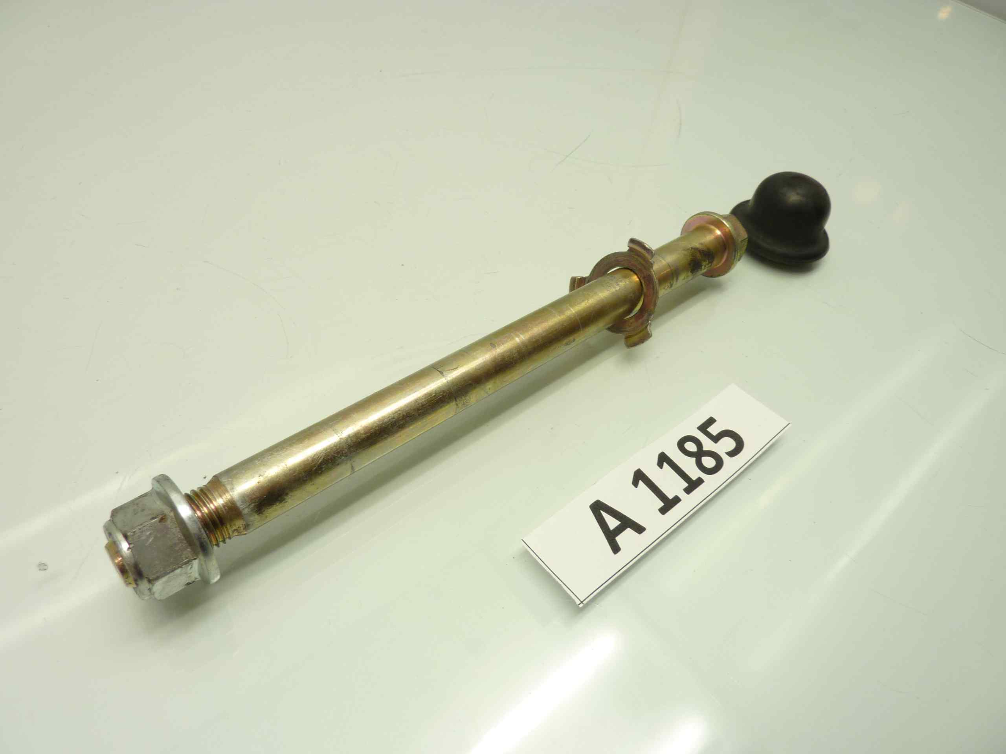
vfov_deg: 54.9
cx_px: 503
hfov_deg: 69.4
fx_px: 727
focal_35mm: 25
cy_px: 377
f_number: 3.3
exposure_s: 1/20
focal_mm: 4.1
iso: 80
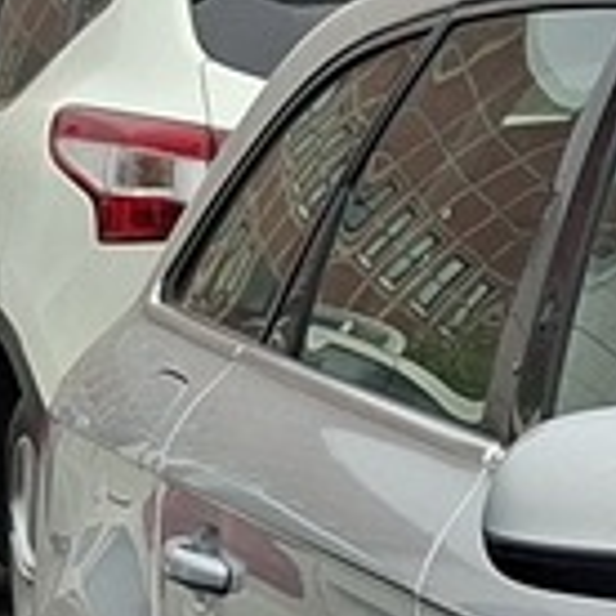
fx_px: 4268
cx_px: 2013
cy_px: 830
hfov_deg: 7.1
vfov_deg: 8.1
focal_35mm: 212
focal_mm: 5.54
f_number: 1.8
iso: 50
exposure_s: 1/663
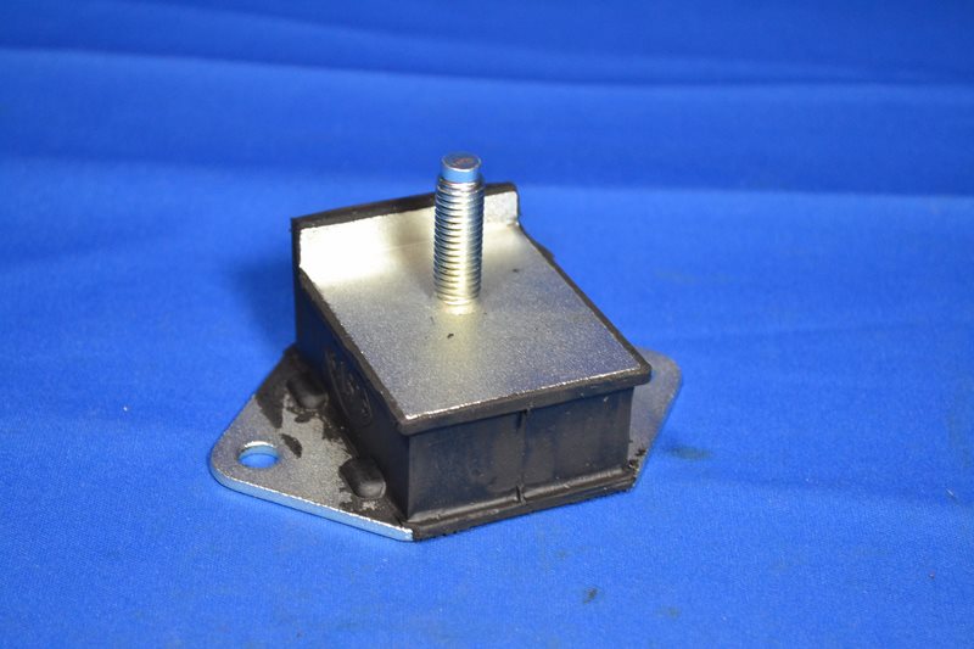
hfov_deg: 27.0
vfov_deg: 18.2
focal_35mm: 75
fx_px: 2029
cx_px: 487
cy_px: 324
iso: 1600
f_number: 5.6
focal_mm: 50
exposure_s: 1/60
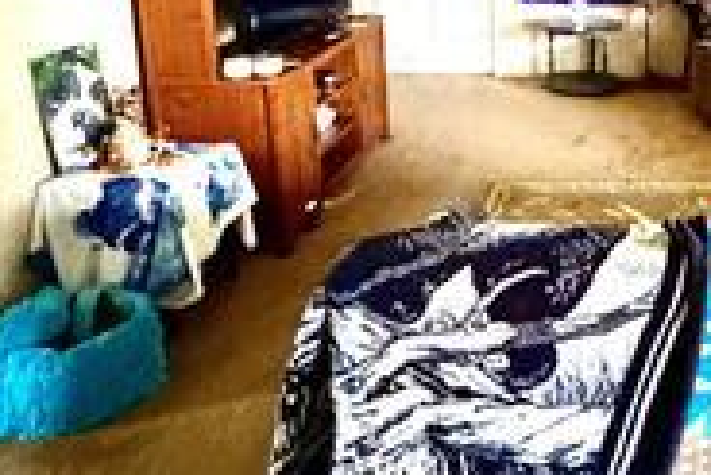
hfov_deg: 45.5
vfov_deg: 32.6
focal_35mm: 38
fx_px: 751
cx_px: 649
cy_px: 12
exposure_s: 1/50
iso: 1250
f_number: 2.2
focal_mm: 2.22
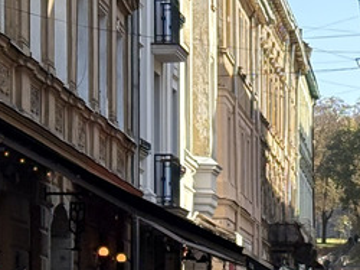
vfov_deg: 5.9
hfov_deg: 7.8
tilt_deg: +5.0
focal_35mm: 250
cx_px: 442
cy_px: 139
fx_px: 2597
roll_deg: +0.1
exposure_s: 1/1339
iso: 50
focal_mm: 5.96
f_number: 1.6
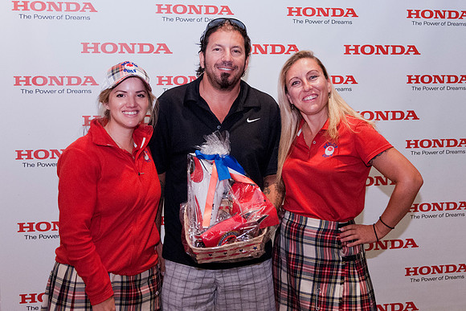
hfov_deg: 37.2
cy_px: 127
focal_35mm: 53
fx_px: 693
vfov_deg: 25.3
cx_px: 227
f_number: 4
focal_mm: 30
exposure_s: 1/100
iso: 1250
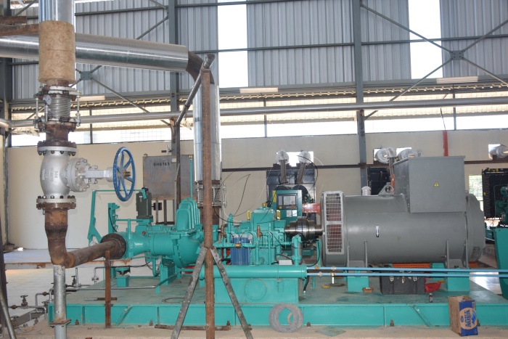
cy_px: 170
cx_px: 254
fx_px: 508
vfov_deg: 36.9
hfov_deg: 53.1
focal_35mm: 36
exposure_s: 1/125
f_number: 5.6
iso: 450
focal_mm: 24
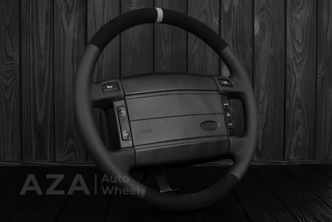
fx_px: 484
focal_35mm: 52
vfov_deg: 25.8
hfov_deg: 37.8
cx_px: 166
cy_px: 111
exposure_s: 1/125
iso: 500
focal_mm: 35
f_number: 6.3
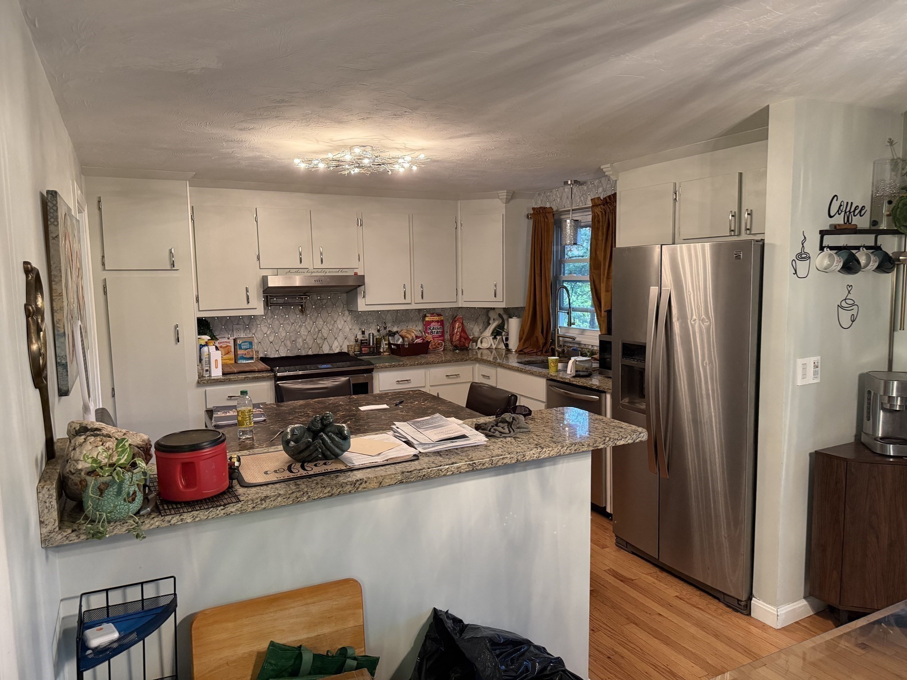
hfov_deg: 71.6
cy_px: 340
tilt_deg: -5.9
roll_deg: +0.6
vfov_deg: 56.8
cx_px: 454
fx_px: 629
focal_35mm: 24
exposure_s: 1/60
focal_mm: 6.76
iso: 500
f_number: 1.78
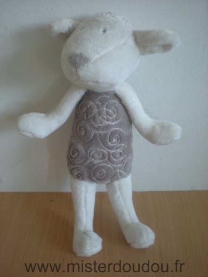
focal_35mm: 38
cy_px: 138
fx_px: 304
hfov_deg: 37.7
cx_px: 104
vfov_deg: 49.0
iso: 200
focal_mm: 6.3
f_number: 3.1
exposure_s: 1/23.6
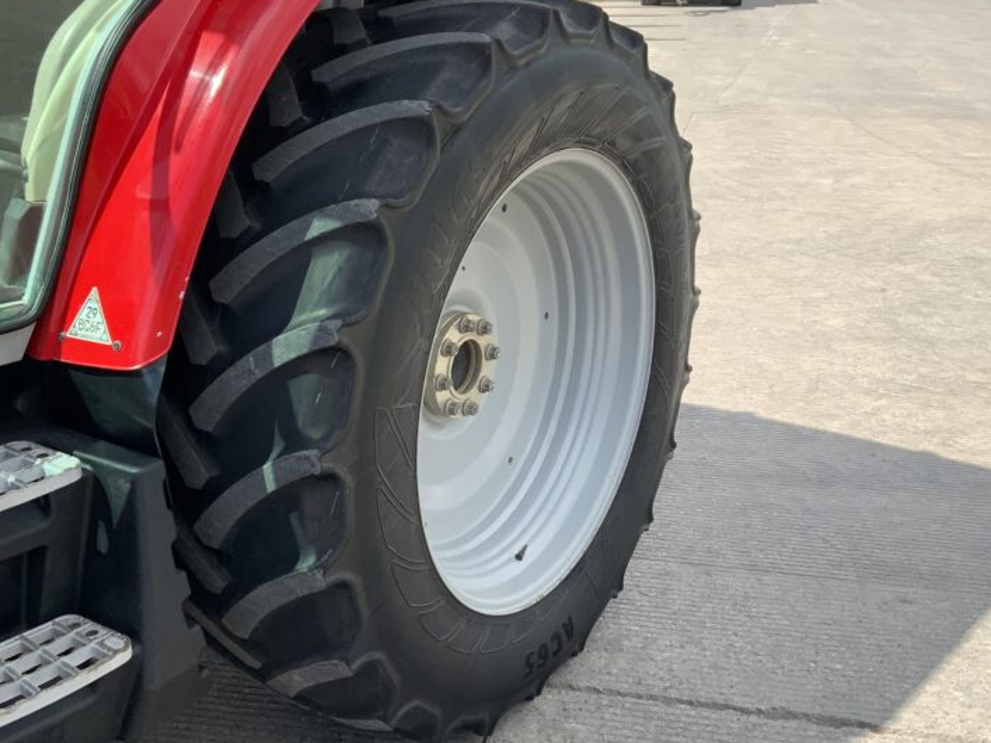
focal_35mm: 42
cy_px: 373
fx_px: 1202
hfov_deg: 44.7
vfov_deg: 34.3
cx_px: 443
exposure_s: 1/1035
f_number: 1.8
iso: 16
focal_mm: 3
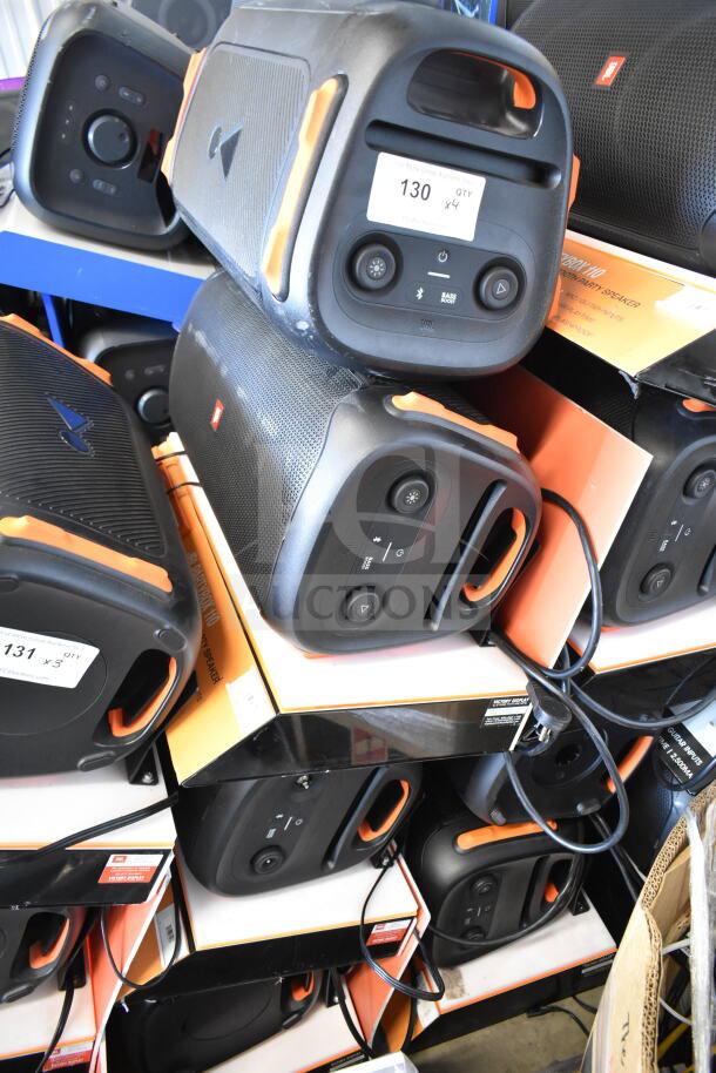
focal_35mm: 27
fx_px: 805
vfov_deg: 67.4
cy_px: 536
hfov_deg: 48.0
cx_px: 358
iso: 2200
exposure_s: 1/30
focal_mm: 18
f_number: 3.5
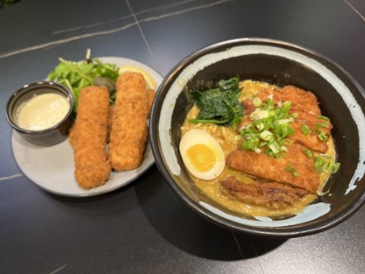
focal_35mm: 27
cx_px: 182
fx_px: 285
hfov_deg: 65.4
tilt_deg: -59.3
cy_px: 134
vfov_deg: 51.3
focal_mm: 5.1
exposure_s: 1/60
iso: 250
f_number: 1.6
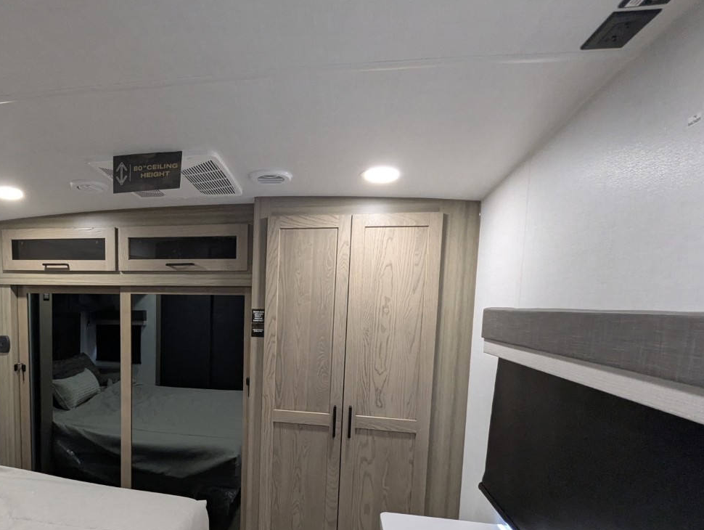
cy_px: 351
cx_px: 219
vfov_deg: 57.8
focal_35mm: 23
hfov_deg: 71.1
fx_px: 468
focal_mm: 2.35
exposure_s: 1/101
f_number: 2.2
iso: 388
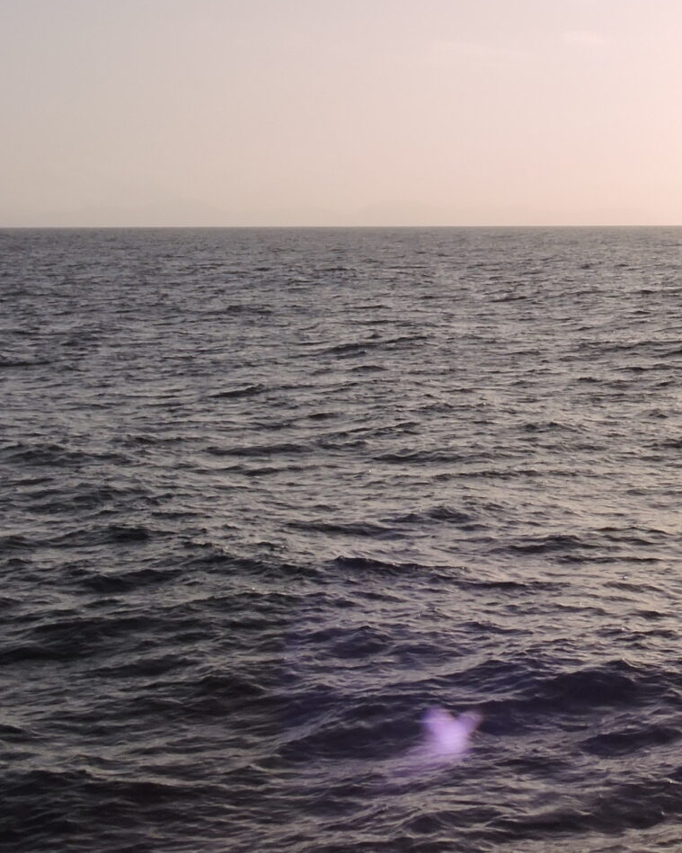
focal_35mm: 79
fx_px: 1994
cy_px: 242
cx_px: 1014
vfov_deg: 24.0
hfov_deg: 17.5
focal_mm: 5.4
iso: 100
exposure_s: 1/2000
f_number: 3.5
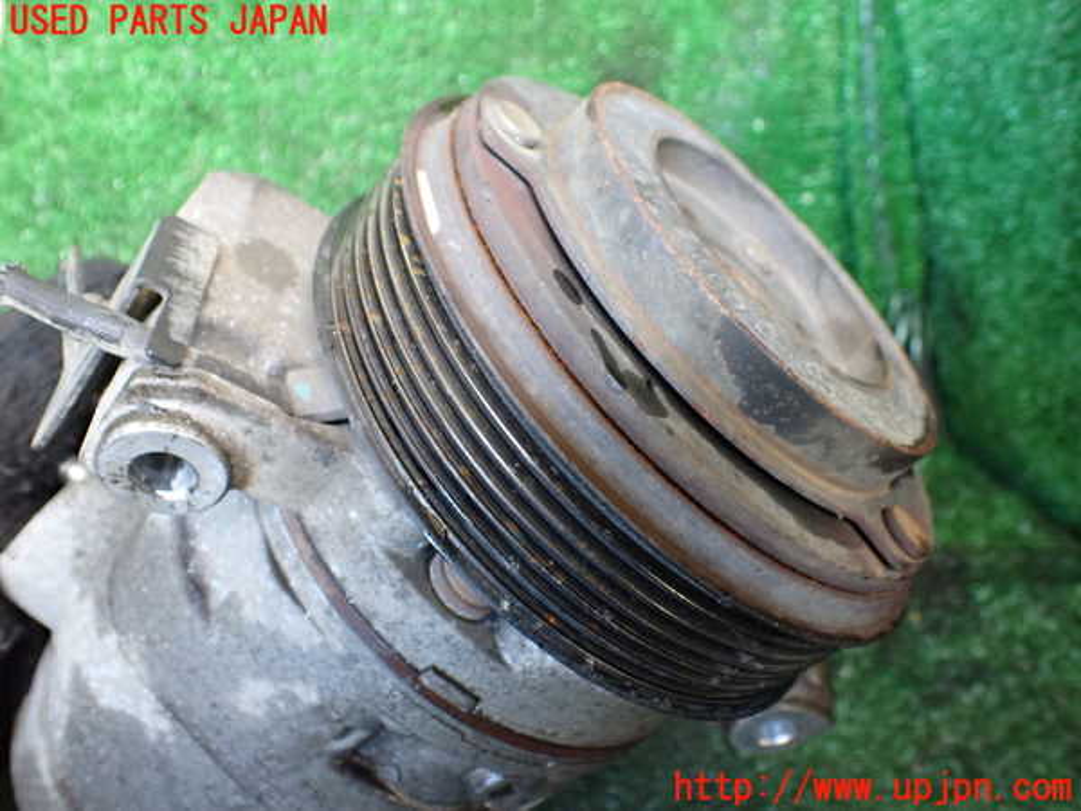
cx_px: 540
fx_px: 937
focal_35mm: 30
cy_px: 406
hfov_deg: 60.0
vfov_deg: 46.8
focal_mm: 5.4
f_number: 2.3
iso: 800
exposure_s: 1/80
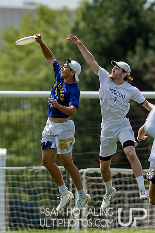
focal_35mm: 934
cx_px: 71
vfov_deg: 2.2
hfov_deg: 1.5
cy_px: 78
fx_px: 6033
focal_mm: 300
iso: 110
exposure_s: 1/3200
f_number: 2.8
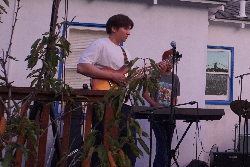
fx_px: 482
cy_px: 33
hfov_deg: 26.6
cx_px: 281
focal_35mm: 69
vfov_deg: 19.4
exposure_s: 1/160
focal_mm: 17
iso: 2000
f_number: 4
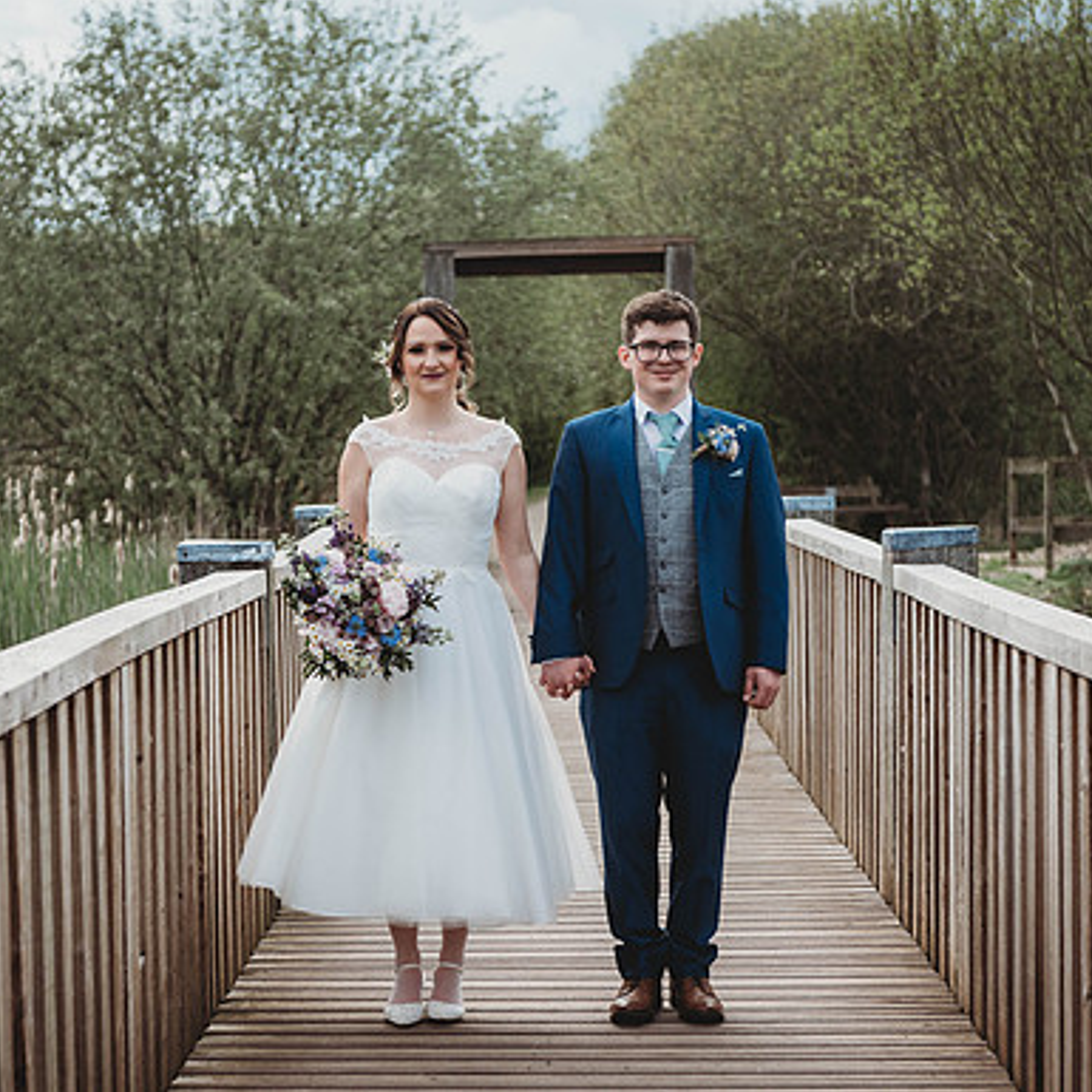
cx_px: 456
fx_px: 3034
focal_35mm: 85
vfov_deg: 20.4
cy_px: 584
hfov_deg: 20.4
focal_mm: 62
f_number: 3.5
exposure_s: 1/1000
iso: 200
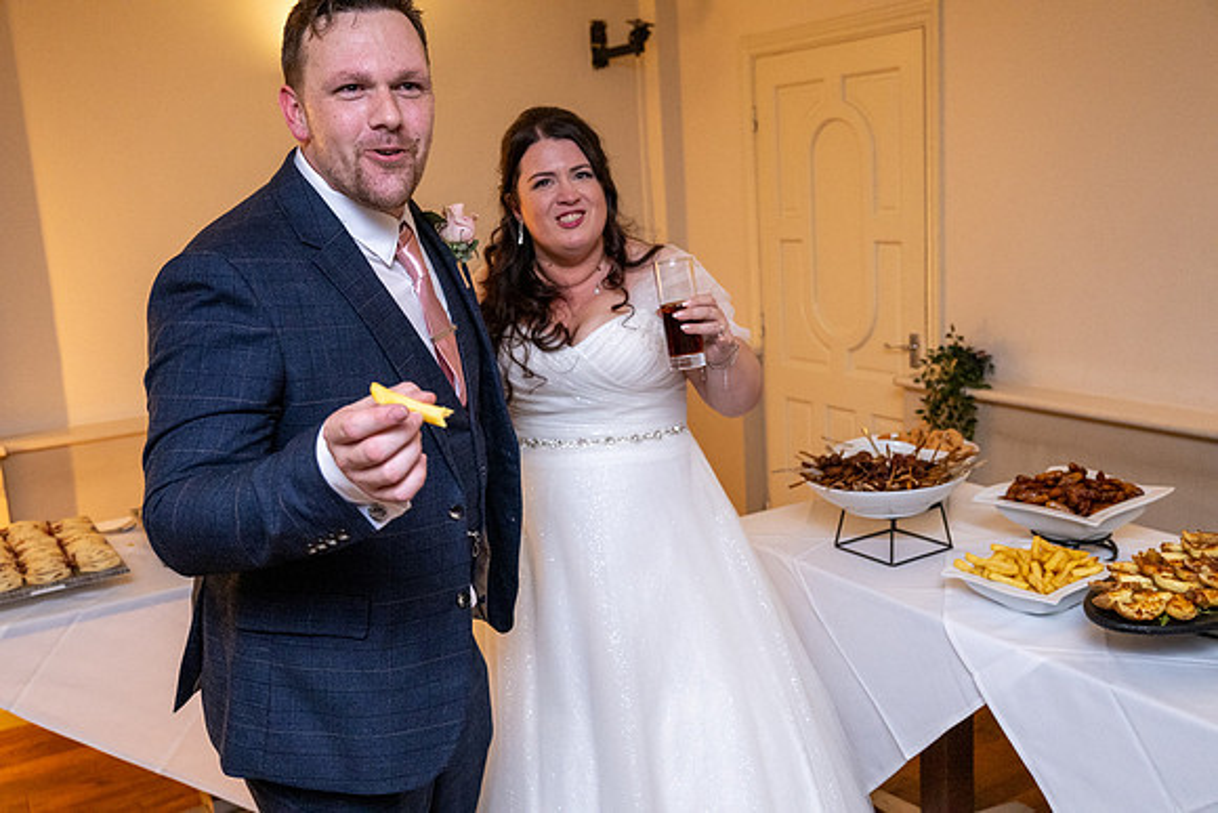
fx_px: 1167
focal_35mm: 34
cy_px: 406
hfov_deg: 55.1
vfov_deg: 38.4
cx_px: 609
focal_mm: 34.5
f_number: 4.5
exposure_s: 1/100
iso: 3200
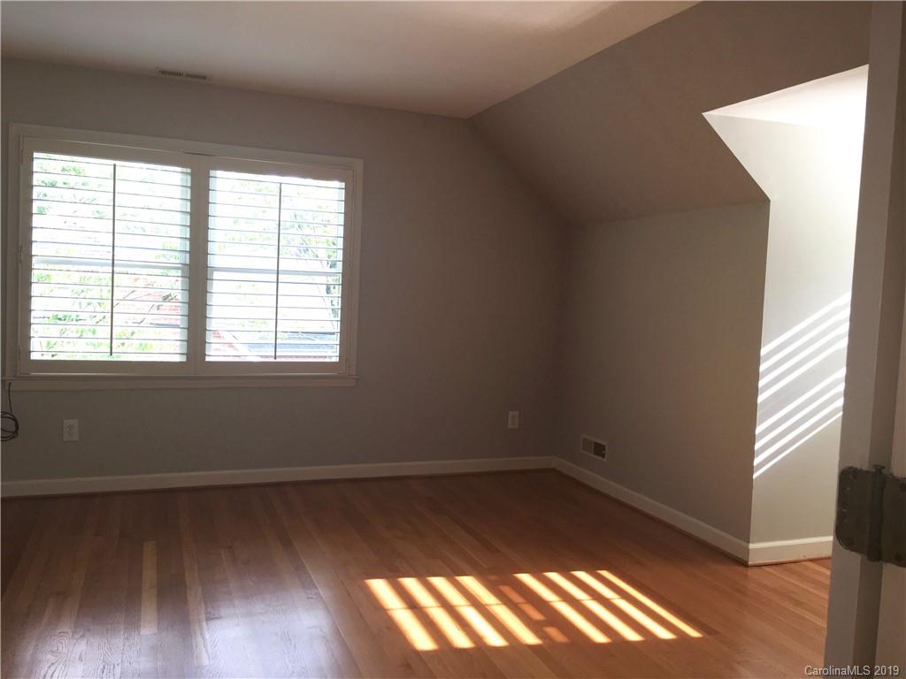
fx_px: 759
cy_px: 340
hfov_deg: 61.7
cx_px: 453
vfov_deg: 48.2
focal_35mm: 29
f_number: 2.2
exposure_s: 1/60
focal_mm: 4.15
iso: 25
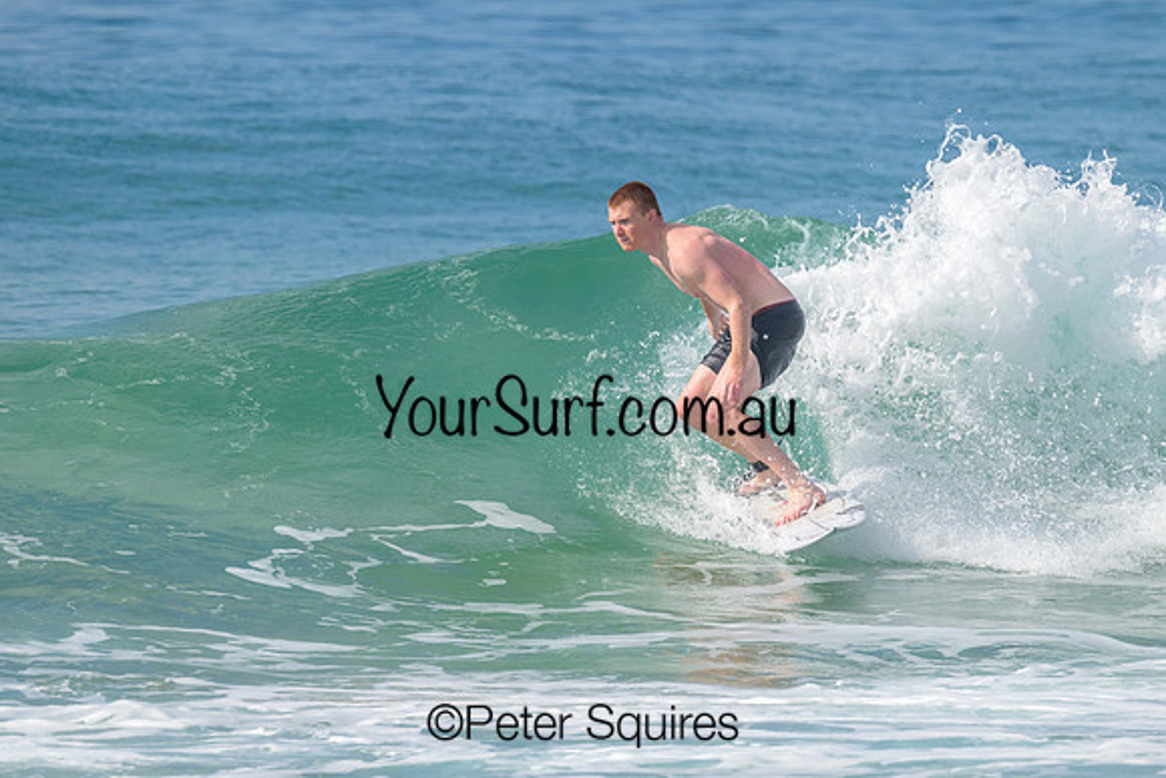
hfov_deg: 3.0
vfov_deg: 2.0
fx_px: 22595
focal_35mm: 697
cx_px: 638
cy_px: 369
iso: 640
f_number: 11
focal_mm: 580
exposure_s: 1/2000
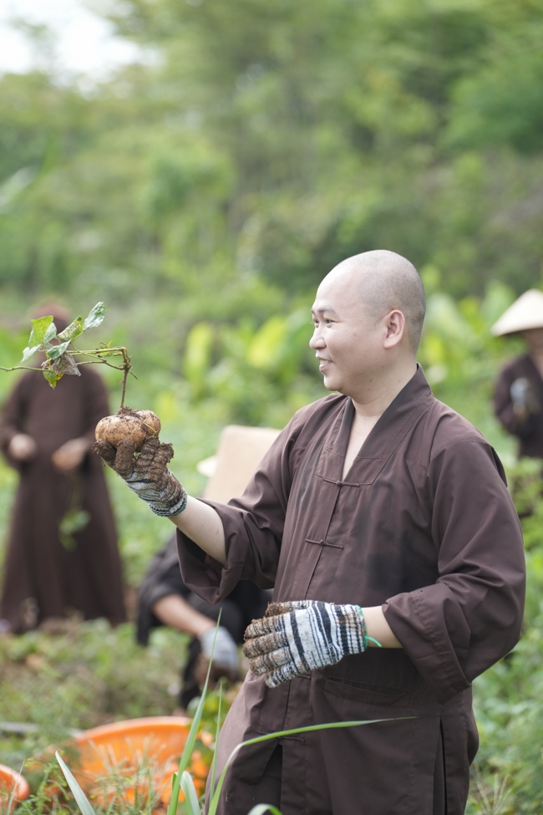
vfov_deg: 20.6
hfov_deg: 13.8
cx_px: 272
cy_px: 408
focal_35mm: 99
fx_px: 2240
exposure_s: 1/1000
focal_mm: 99
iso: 400
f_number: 3.2
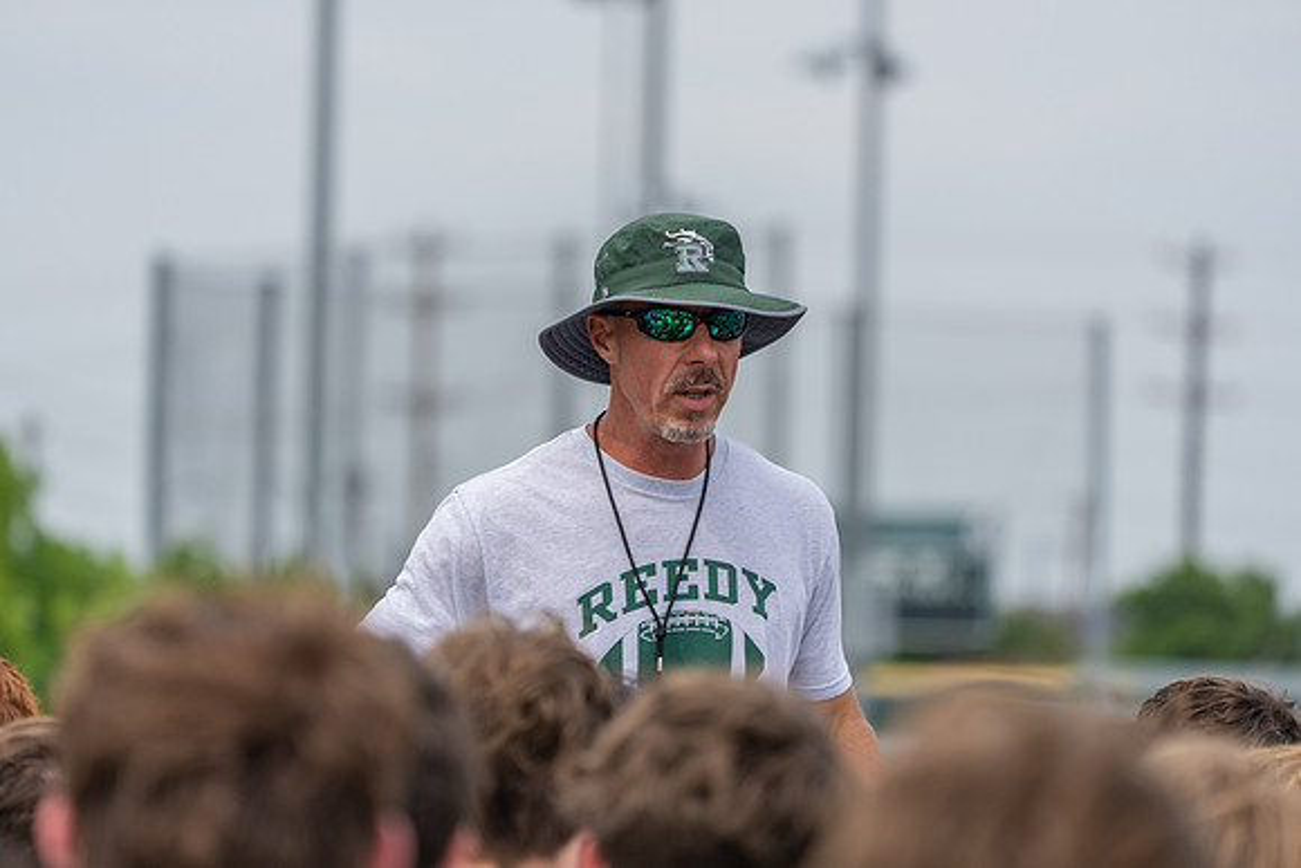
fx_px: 9795
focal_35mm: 271
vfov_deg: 5.1
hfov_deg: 7.6
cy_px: 434
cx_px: 650
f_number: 5.6
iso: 400
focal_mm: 271
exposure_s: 1/1250
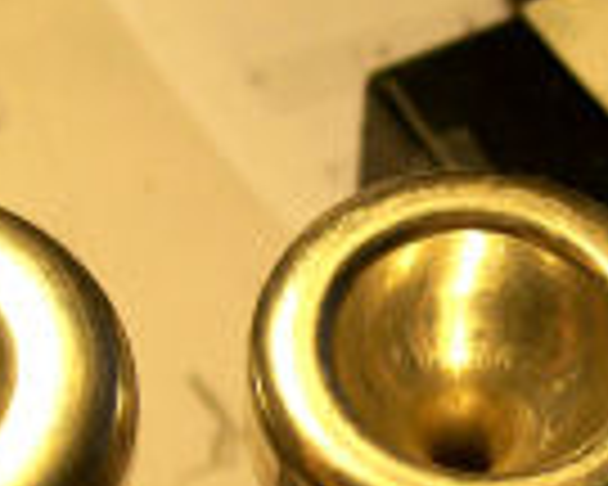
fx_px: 2339
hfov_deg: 14.8
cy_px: 400
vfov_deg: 11.8
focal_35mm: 130
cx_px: 324
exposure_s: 1/73.6
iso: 80
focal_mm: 7.6
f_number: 3
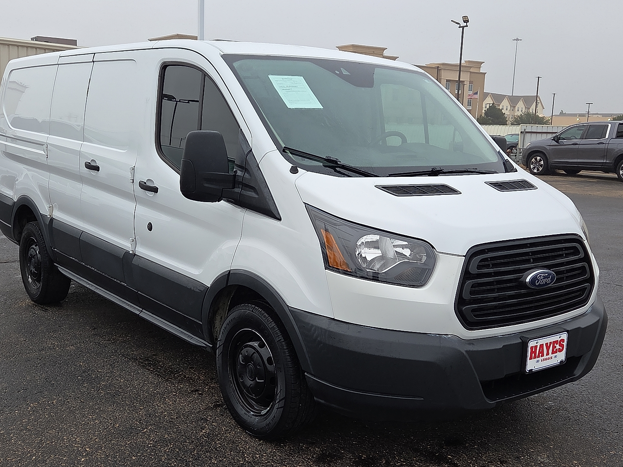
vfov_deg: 35.1
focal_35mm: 41
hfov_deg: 45.8
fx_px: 738
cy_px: 238
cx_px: 296
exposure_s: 1/833
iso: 76
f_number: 1.8
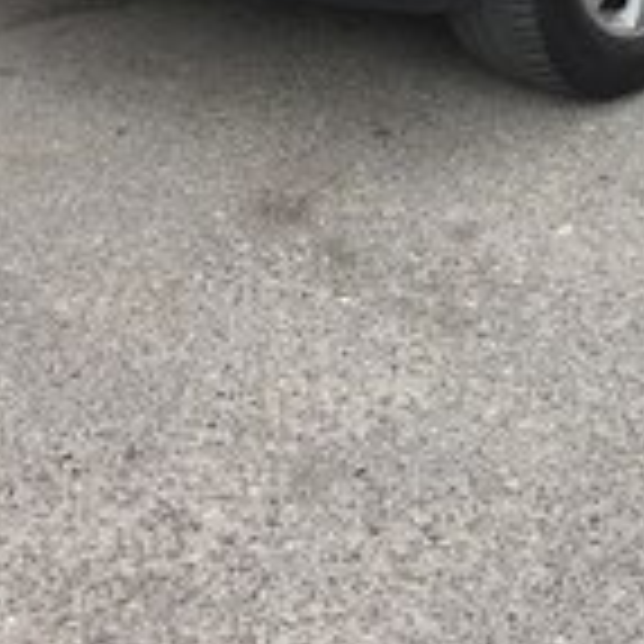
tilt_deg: -12.2
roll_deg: -0.5
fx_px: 1873
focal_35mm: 89
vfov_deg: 17.6
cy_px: -306
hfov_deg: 19.3
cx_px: 522
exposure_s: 1/271
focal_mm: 4.15
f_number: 2.2
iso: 32
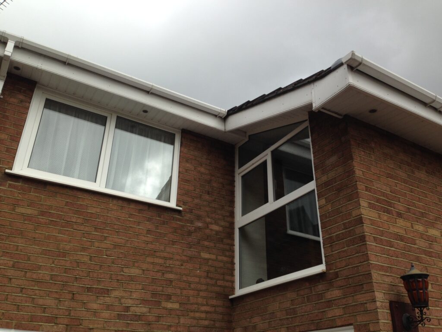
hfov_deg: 55.4
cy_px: 166
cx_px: 221
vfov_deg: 42.9
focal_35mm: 33
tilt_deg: +27.3
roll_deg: -0.6
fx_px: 421
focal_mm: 4.12
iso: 50
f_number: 2.4
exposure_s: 1/507
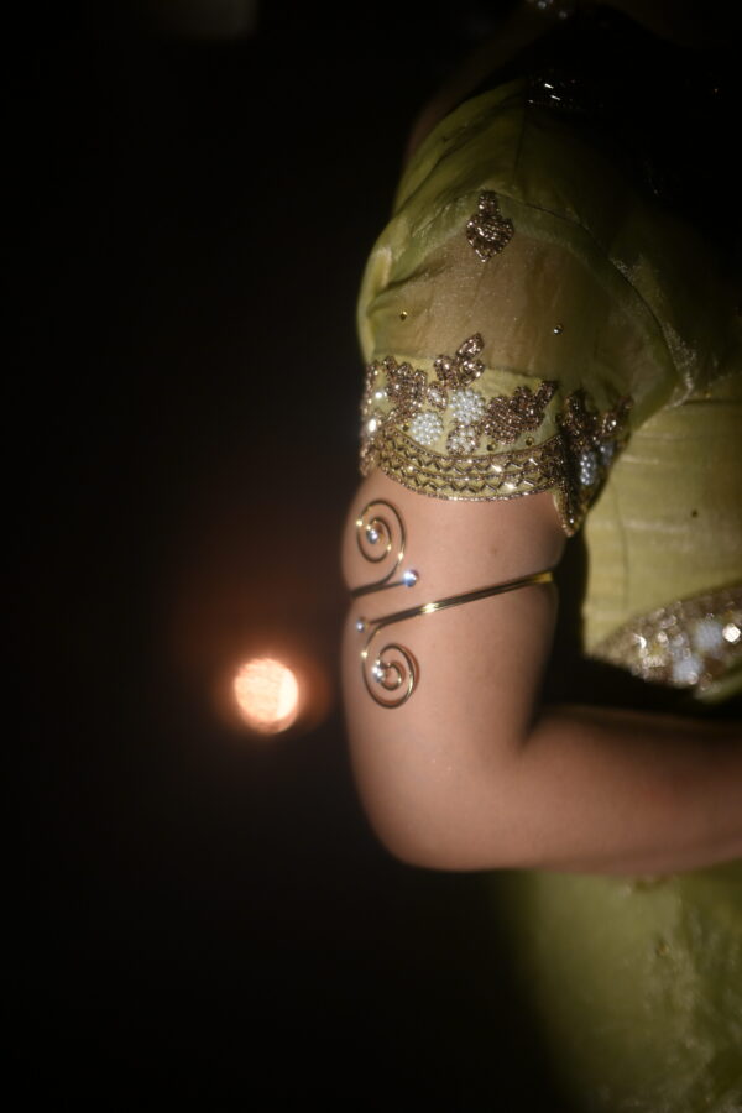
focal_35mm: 50
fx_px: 1546
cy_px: 556
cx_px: 371
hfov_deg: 27.0
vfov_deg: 39.6
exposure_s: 1/125
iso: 400
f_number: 1.2
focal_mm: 50
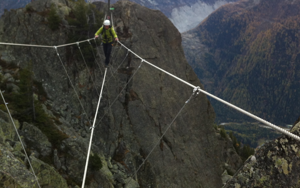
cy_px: 39
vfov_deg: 24.9
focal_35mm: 51
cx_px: 133
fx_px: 417
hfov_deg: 39.5
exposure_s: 1/232
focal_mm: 3.85
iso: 80
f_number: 2.8
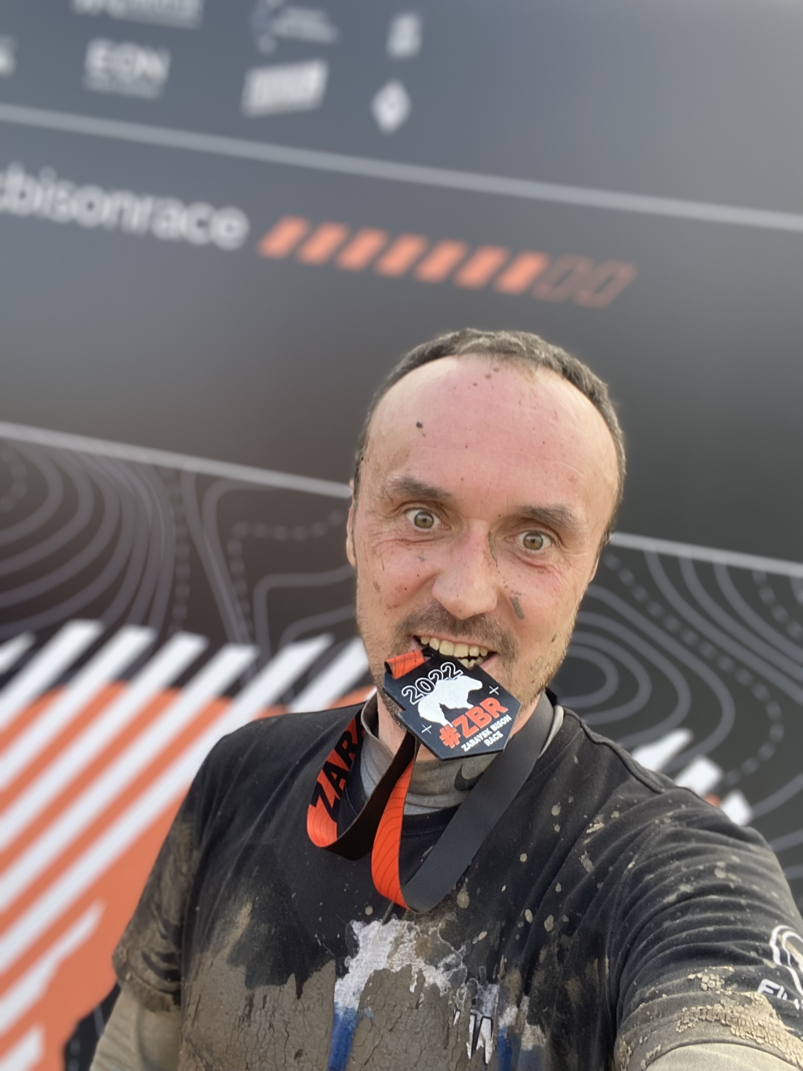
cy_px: 536
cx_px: 402
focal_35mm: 30
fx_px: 928
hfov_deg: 46.8
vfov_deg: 60.0
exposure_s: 1/122
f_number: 2.2
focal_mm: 2.71
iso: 50
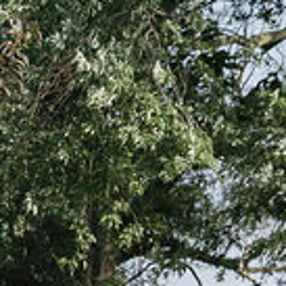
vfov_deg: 3.4
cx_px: -137
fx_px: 4739
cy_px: 649
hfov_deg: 3.4
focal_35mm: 507
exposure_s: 1/640
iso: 80
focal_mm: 70
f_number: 4
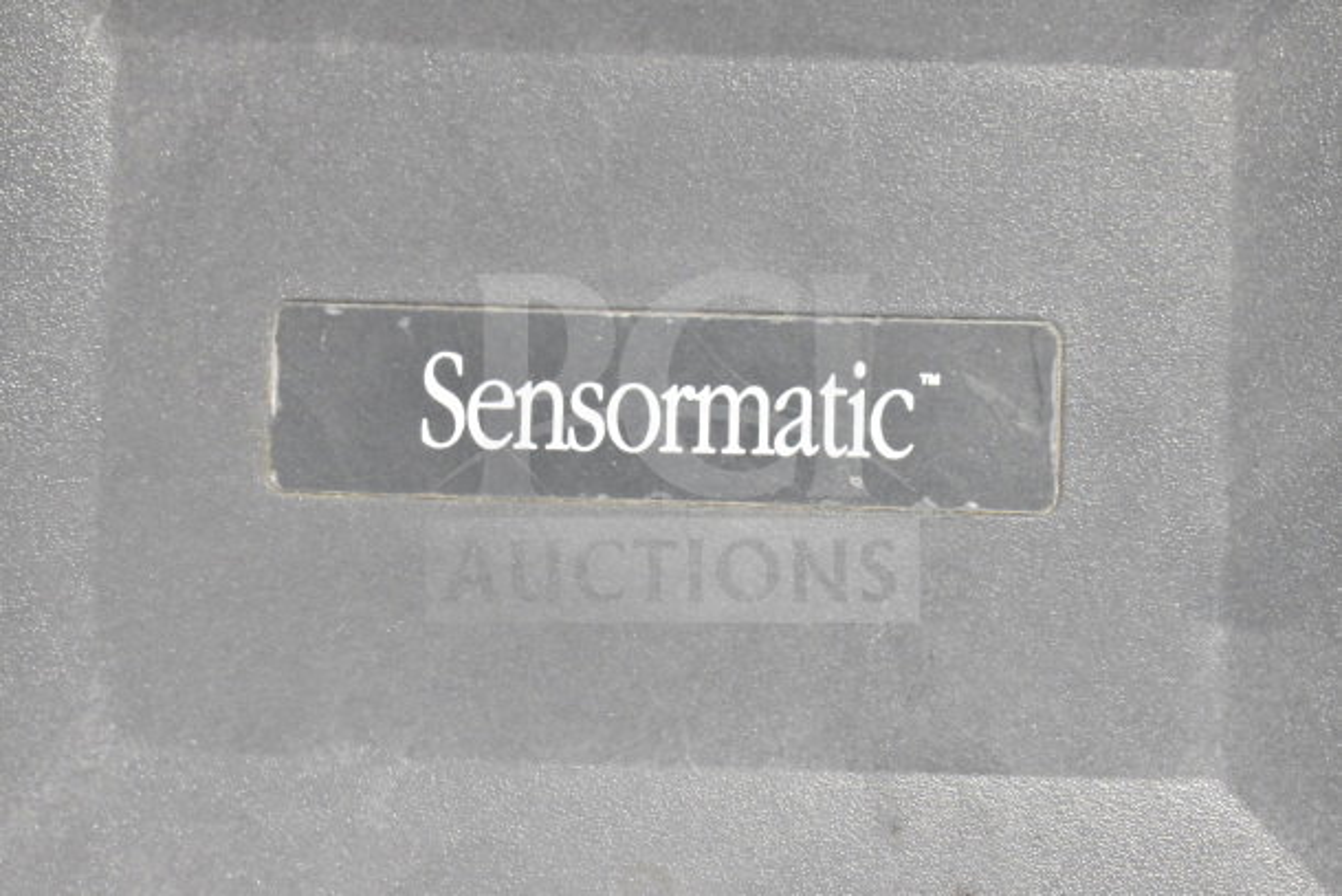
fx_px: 2796
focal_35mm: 75
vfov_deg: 18.2
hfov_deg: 27.0
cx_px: 671
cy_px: 448
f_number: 5.6
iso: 18000
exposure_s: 1/80
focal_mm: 50
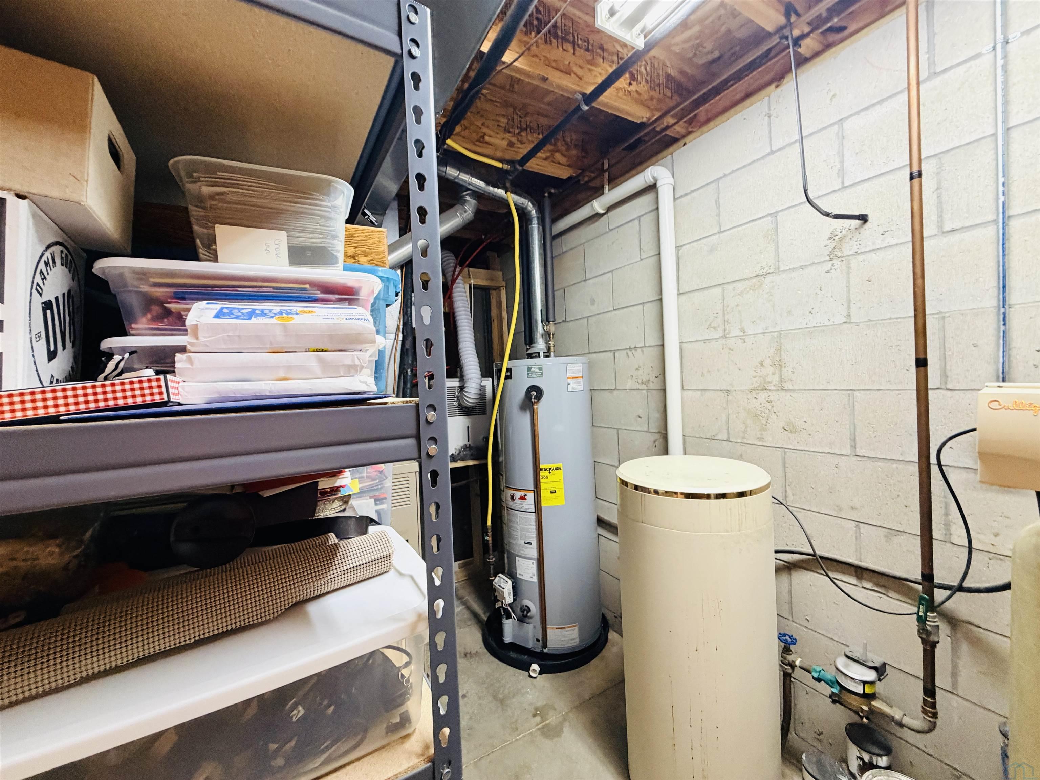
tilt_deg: -2.1
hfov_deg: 102.1
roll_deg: +2.1
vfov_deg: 85.7
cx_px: 520
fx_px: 421
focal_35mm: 14
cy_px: 390
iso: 400
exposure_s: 1/60
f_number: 2.2
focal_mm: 2.22
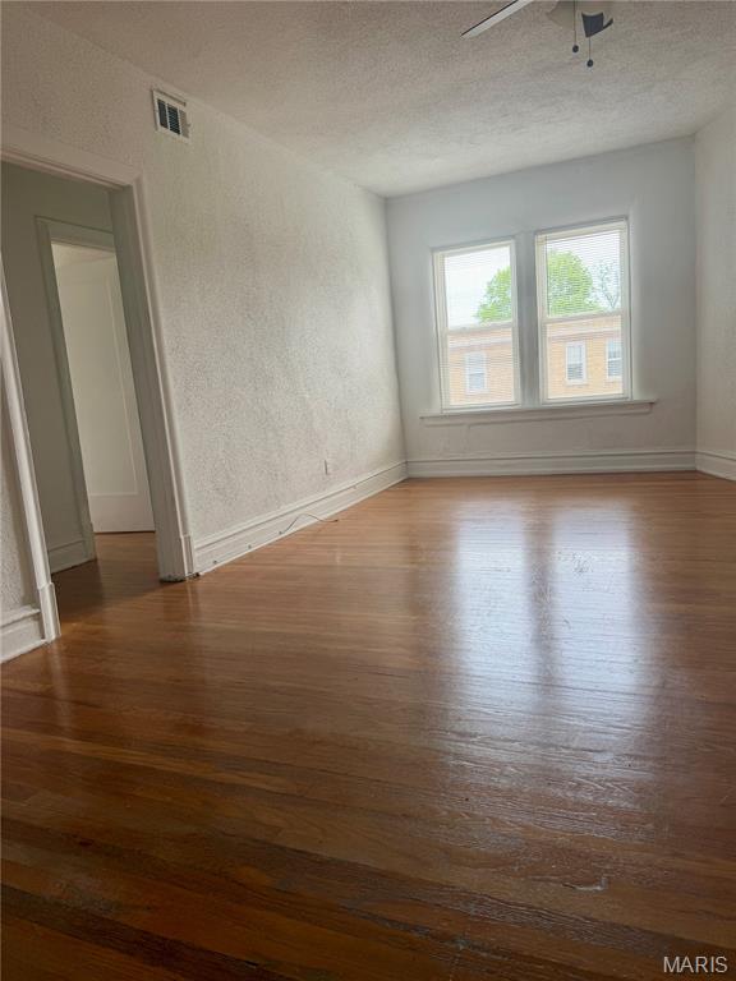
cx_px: 368
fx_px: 680
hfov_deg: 56.8
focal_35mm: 24
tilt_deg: -8.5
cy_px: 490
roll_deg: +4.6
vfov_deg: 71.6
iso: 80
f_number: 1.78
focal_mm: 6.76
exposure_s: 1/191
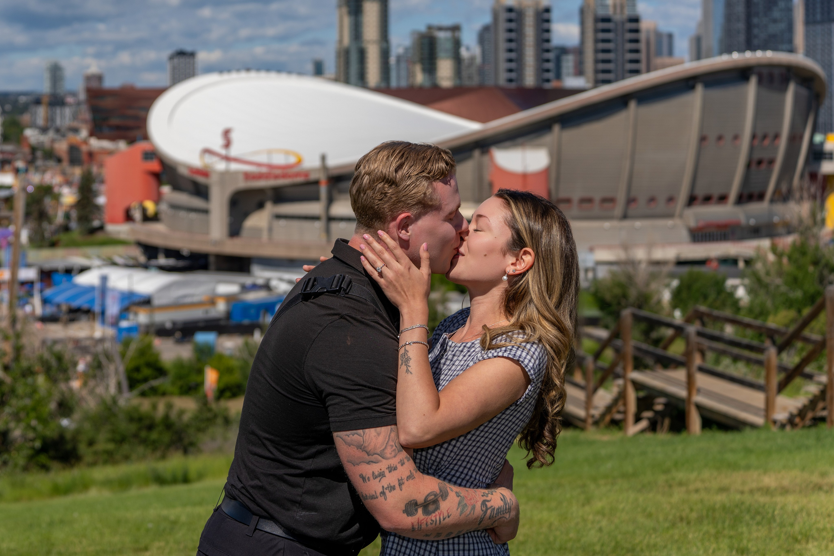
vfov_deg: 34.2
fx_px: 903
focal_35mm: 39
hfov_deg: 49.6
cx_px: 417
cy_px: 278
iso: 50
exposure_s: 1/1600
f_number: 3.2
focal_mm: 39
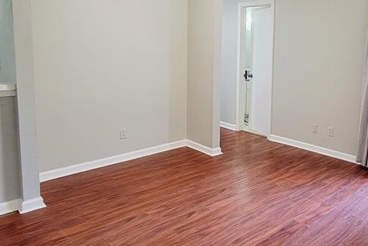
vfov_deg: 44.1
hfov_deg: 61.9
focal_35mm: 29
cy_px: 76
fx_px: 296
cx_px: 250
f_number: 2.2
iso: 320
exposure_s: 1/60.2
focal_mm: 2.2
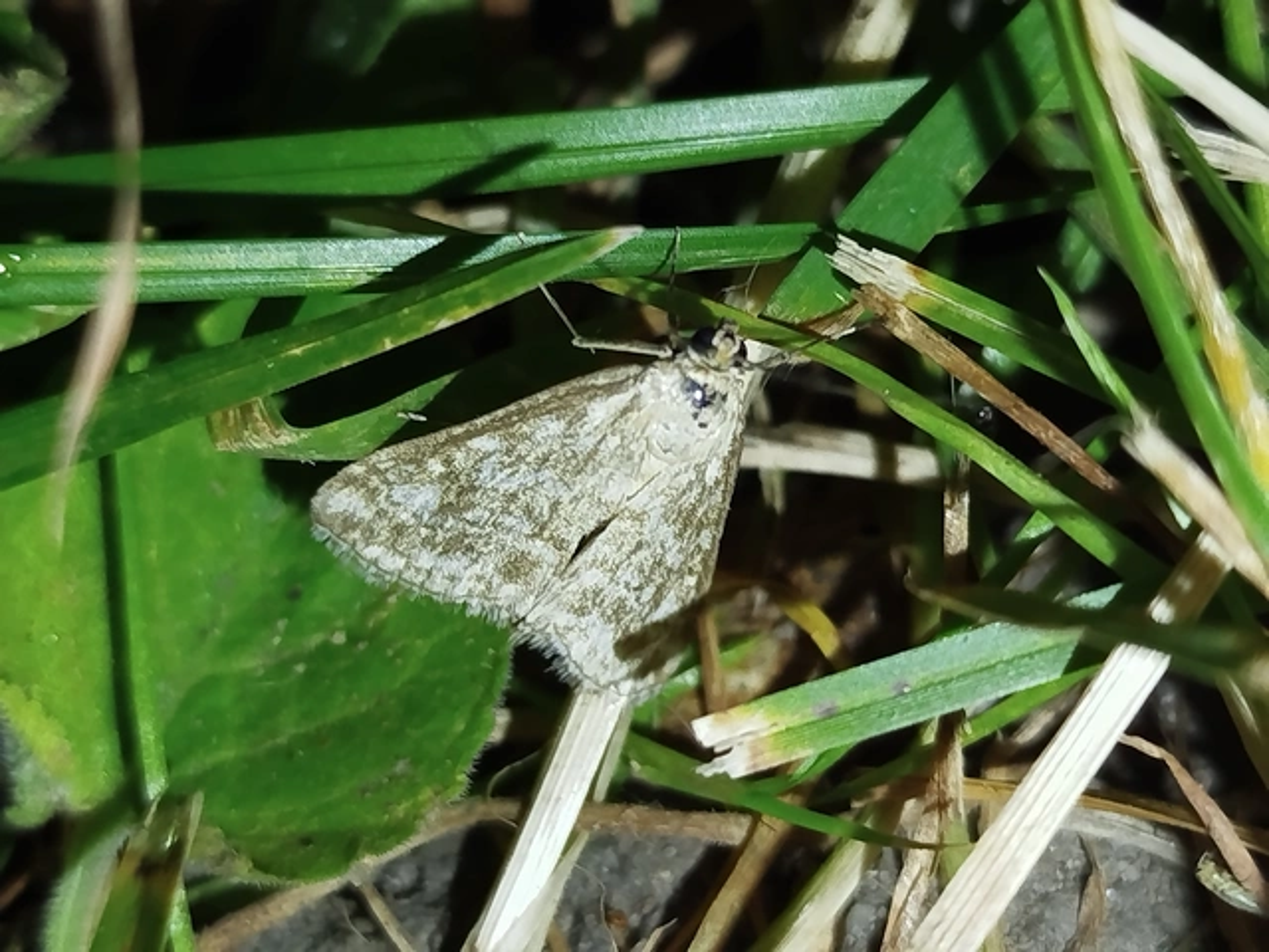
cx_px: 634
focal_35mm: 72
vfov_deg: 20.4
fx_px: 2639
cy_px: 476
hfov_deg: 27.0
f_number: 1.7
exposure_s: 1/50
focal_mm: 5.31
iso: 125
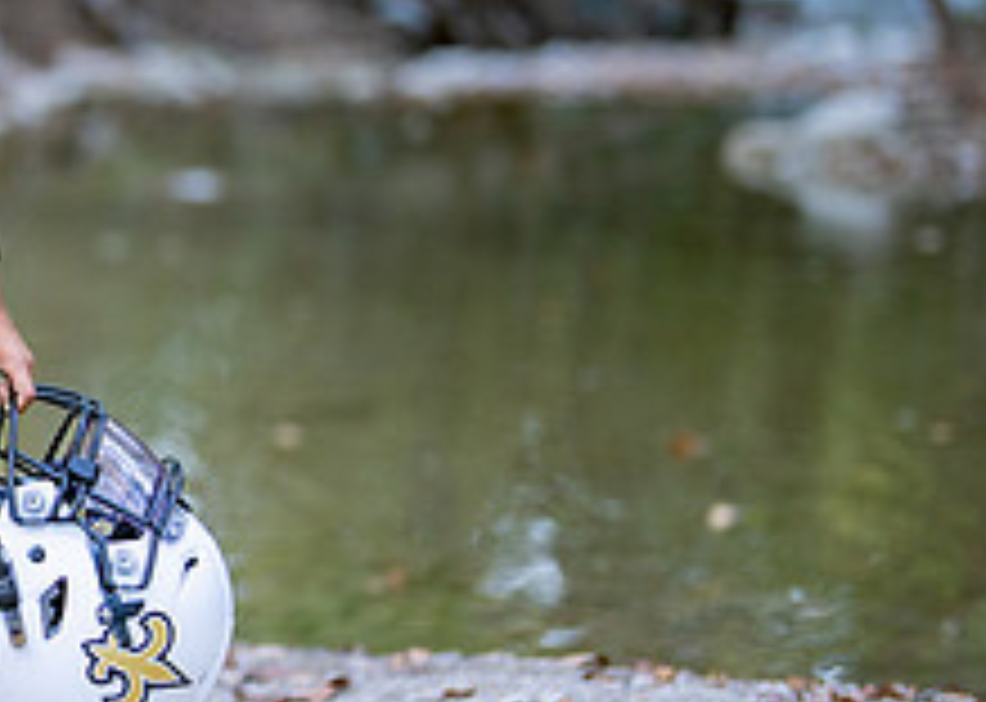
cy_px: 226
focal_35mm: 142
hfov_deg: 13.7
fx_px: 3973
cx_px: -212
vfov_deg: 10.1
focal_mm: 50
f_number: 1.2
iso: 500
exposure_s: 1/500
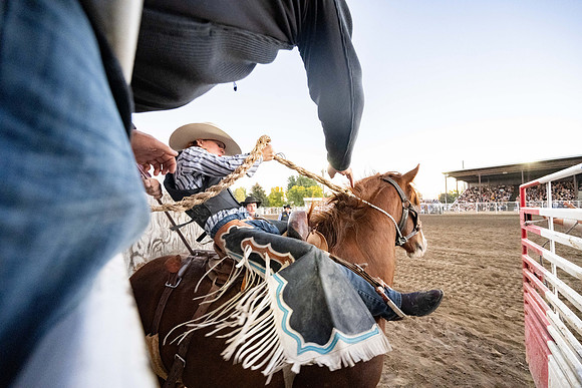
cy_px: 194
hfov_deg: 100.4
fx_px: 243
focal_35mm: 15
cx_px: 291
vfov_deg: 77.4
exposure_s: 1/500
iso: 5000
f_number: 4
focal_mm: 15
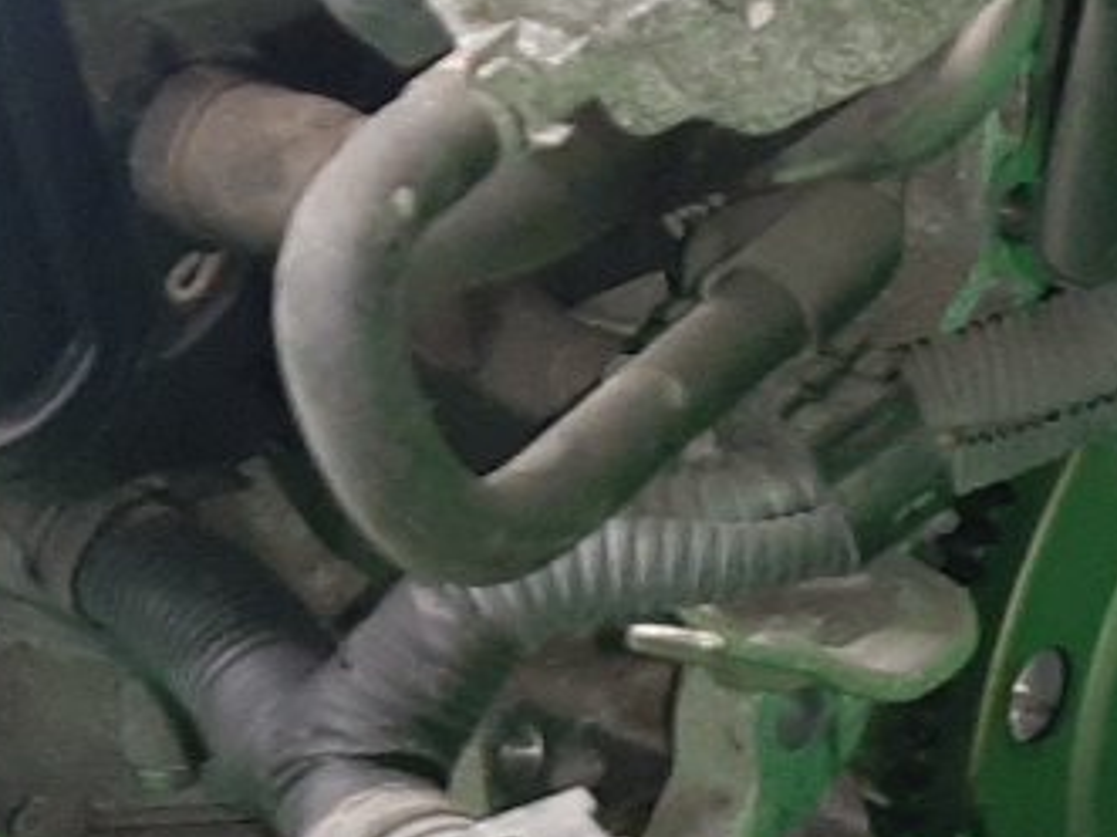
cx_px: 1843
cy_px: 547
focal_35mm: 113
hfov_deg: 15.6
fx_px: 3645
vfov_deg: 13.1
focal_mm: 3.93
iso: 179
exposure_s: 1/25
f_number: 1.7
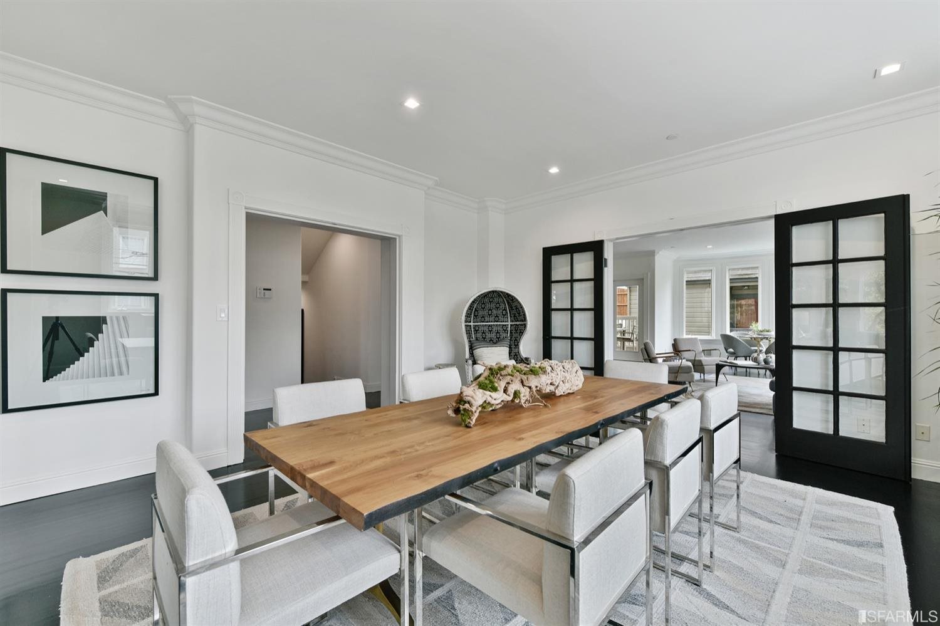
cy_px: 313
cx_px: 470
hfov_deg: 100.4
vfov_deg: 77.3
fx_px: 392
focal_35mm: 15
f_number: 8
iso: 160
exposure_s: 1/40
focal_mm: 15
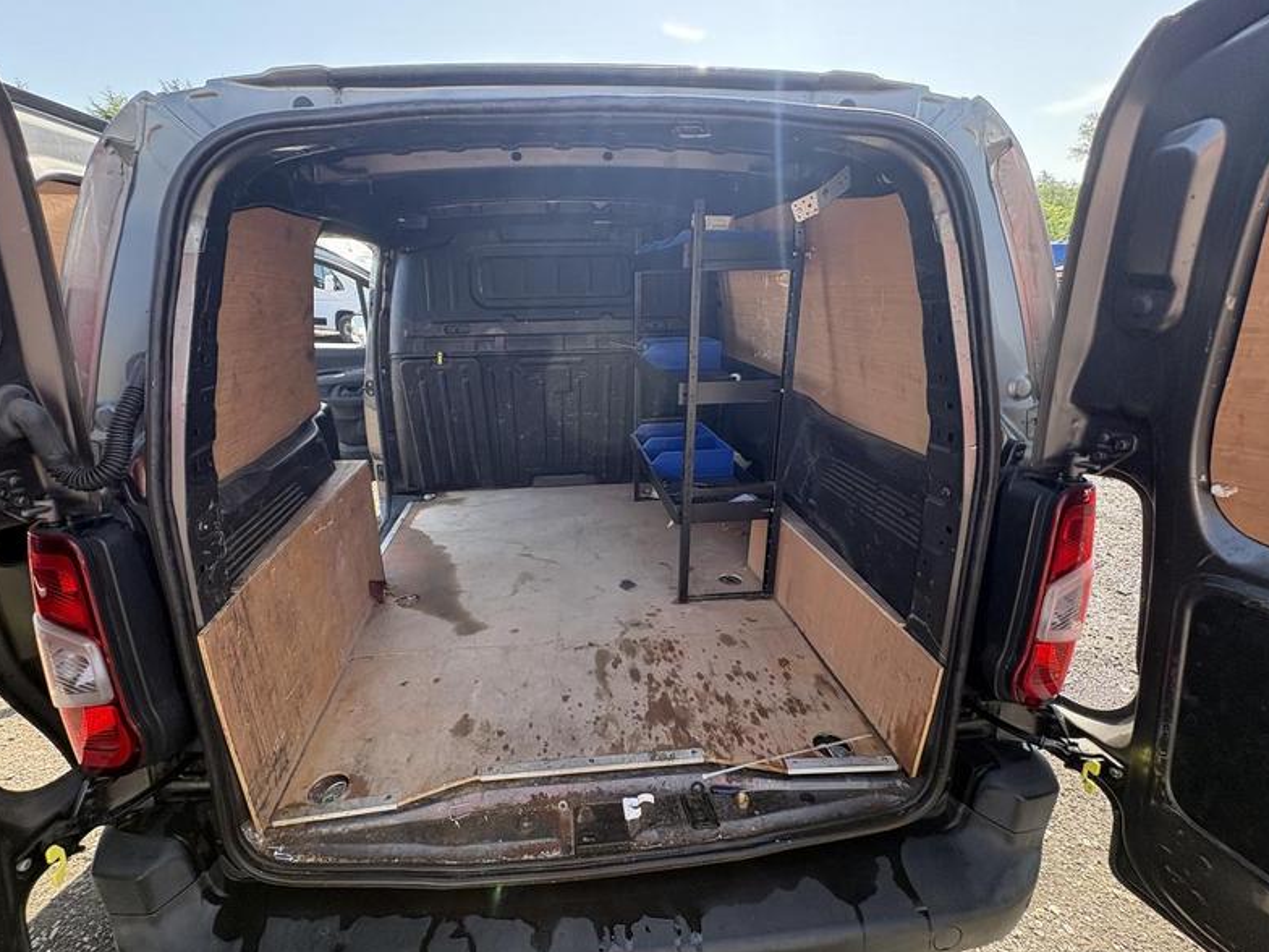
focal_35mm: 16
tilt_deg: -18.0
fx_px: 587
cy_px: 466
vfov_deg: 78.1
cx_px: 586
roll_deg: -2.1
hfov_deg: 94.3
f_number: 2.2
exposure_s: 1/264
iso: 64
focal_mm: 2.22
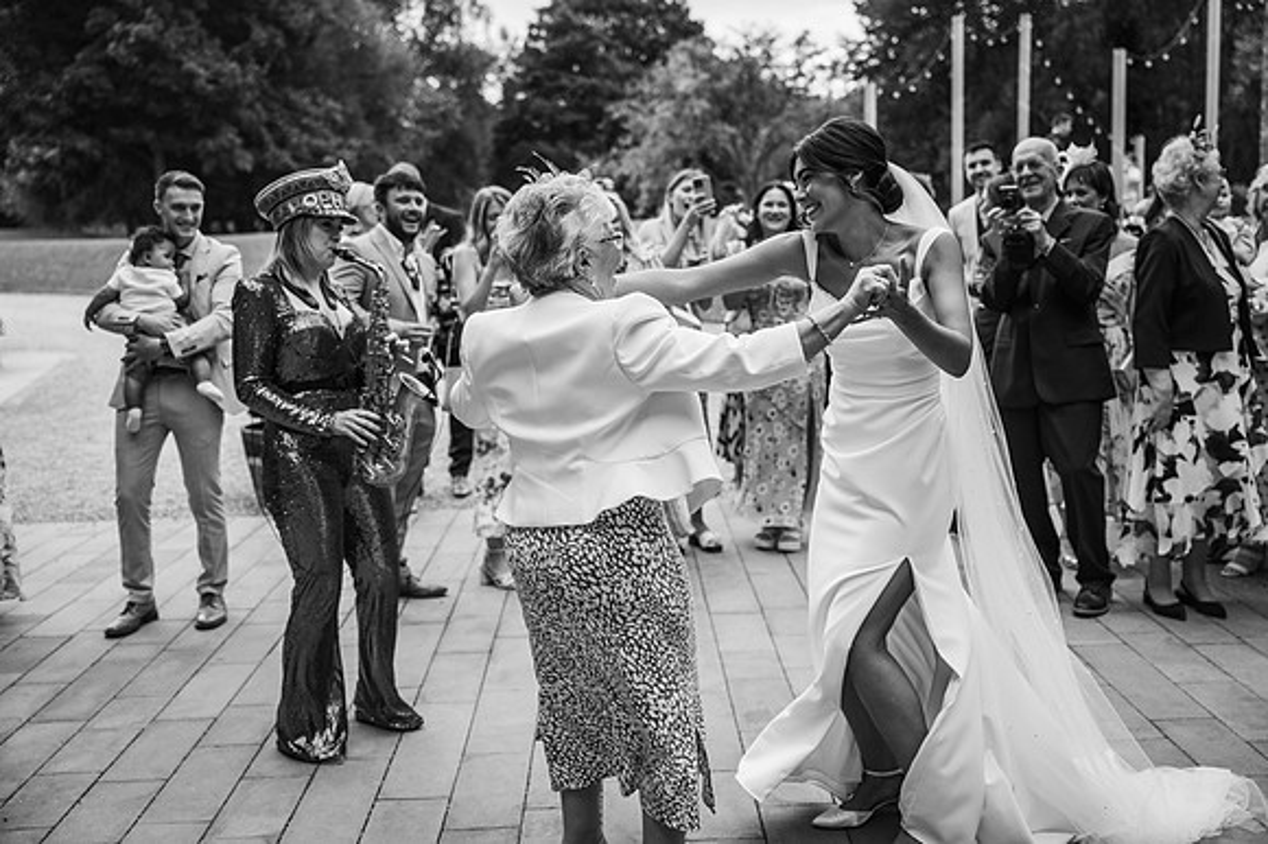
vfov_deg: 34.2
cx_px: 634
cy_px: 422
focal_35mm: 39
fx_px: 1373
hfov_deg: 49.6
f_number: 2.8
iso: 100
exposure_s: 1/500
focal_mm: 39
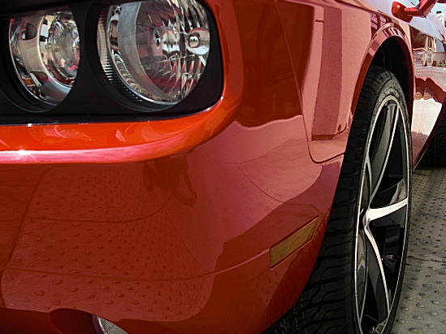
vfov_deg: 34.3
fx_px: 541
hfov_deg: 44.8
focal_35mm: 42
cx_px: 240
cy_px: 150
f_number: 2.8
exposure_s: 1/640
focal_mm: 6.3
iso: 50
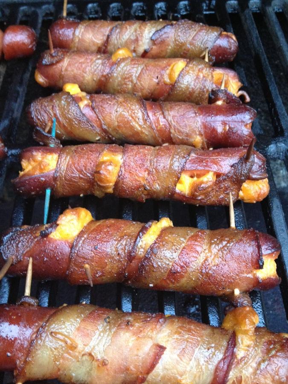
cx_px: 144
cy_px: 192
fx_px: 388
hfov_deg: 40.7
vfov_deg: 52.6
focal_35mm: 35
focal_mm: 4.28
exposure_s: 1/20
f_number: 2.4
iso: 320
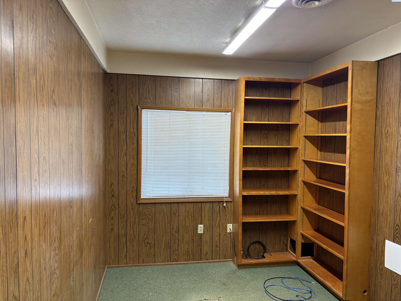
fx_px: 301
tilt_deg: -2.8
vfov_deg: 53.1
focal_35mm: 26
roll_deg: -0.1
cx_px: 200
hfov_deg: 67.3
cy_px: 150
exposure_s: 1/60
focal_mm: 5.96
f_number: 1.6
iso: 100
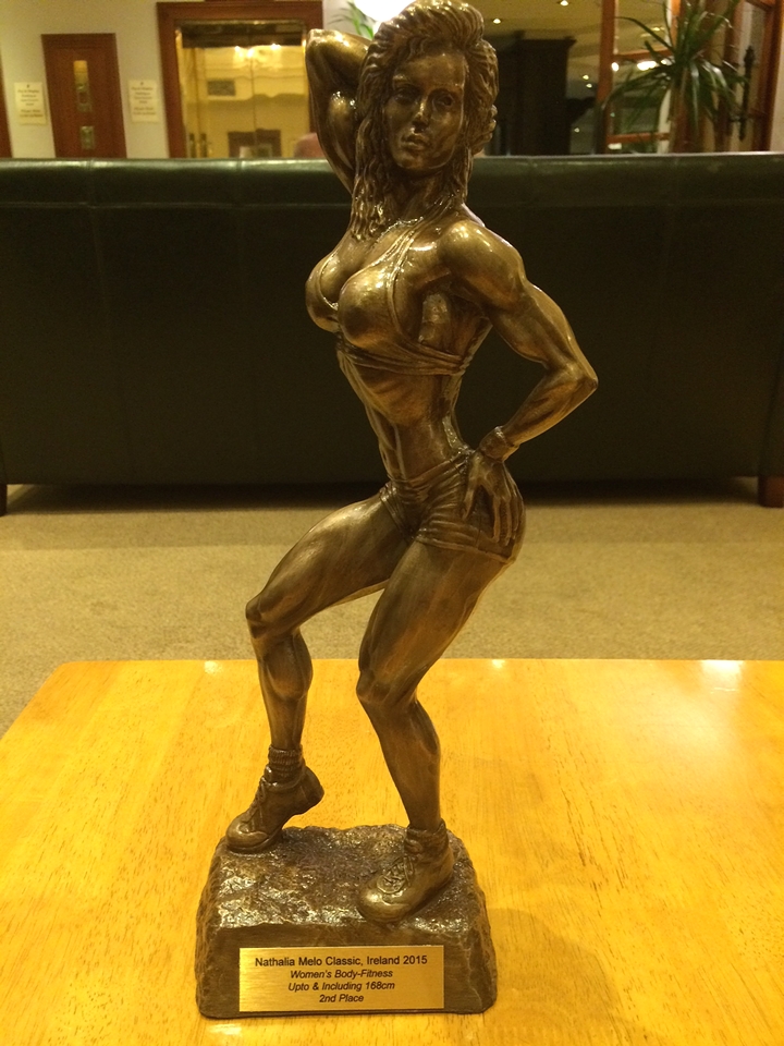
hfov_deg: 48.2
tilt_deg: -20.8
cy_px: 523
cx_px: 392
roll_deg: +2.3
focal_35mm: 29
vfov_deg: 61.7
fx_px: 876
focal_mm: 4.15
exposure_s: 1/20
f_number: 2.2
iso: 320
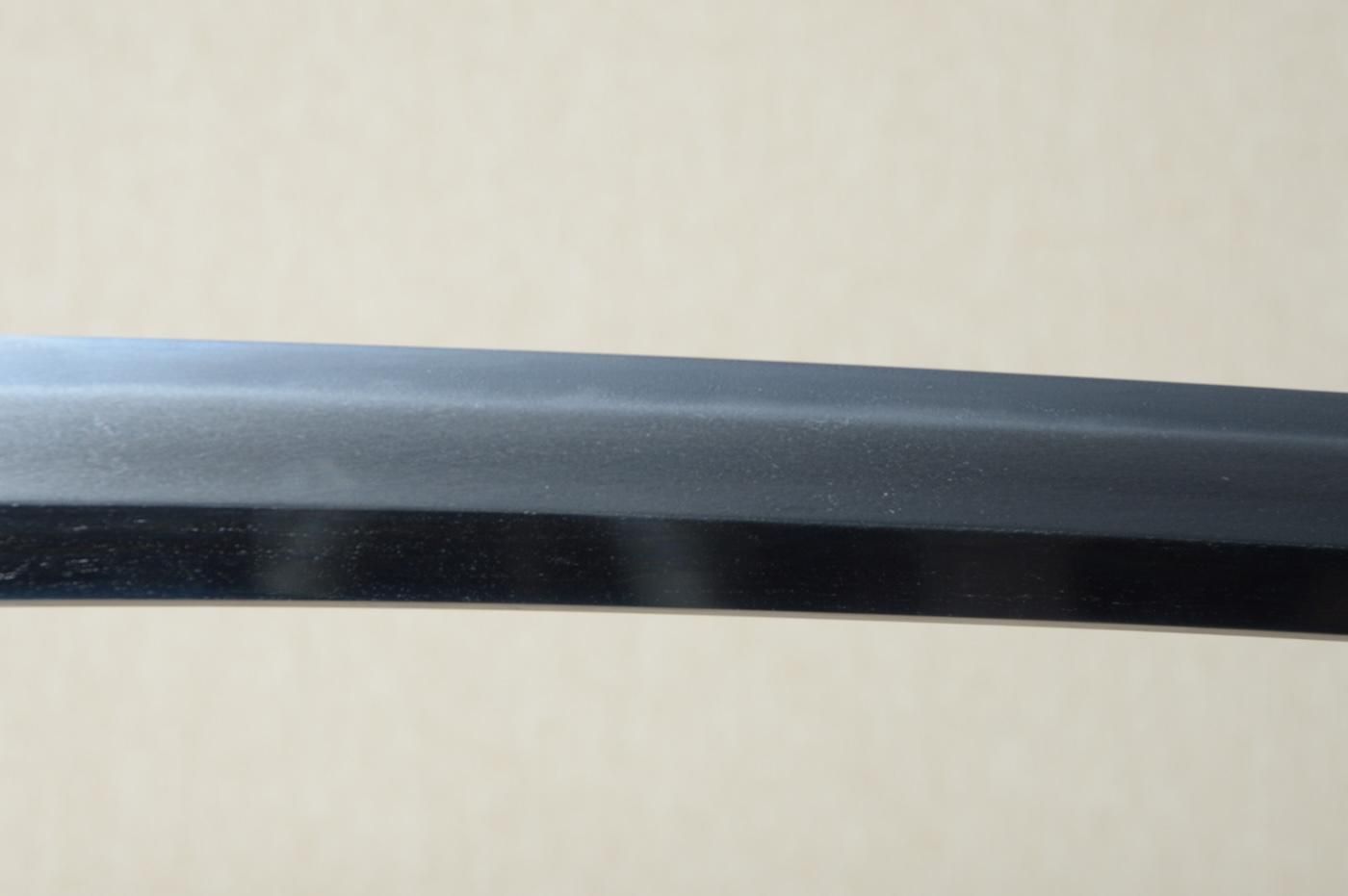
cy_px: 448
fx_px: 4209
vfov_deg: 12.2
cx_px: 674
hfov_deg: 18.2
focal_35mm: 112
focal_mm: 75
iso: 400
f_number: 11
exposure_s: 1/2
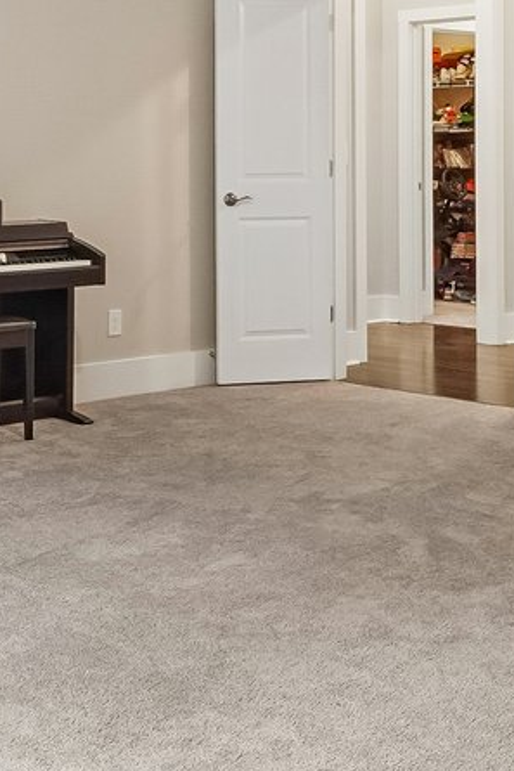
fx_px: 1476
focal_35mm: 69
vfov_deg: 28.7
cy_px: 169
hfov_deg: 19.6
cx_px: 149
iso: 400
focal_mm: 10
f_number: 8
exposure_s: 1/3.33
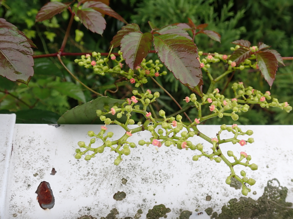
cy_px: 110
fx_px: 254
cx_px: 146
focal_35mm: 30
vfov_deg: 46.8
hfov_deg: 60.0
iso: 100
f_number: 3.2
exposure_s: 1/200
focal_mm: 5.5
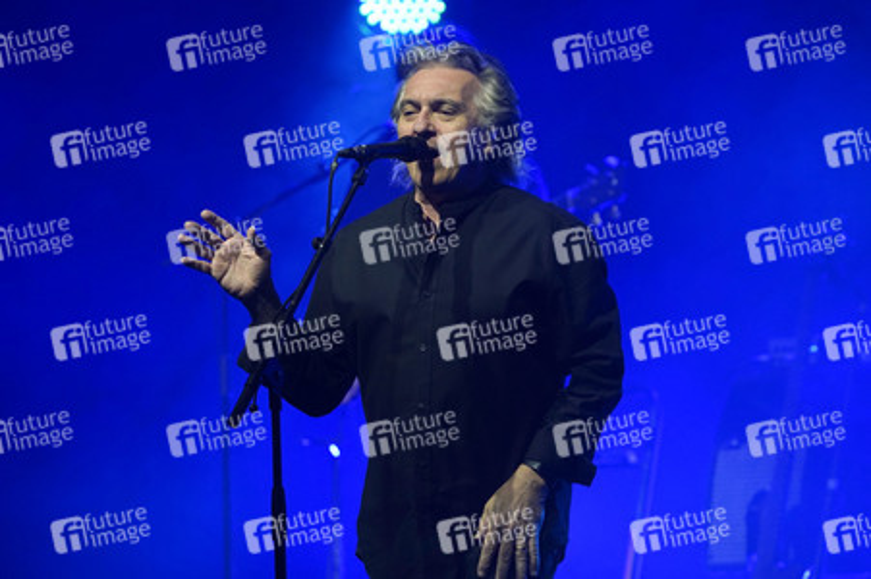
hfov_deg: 5.9
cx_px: 436
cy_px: 290
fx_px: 8389
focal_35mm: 347
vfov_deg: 4.0
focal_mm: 347
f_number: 7.1
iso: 3200
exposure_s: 1/250
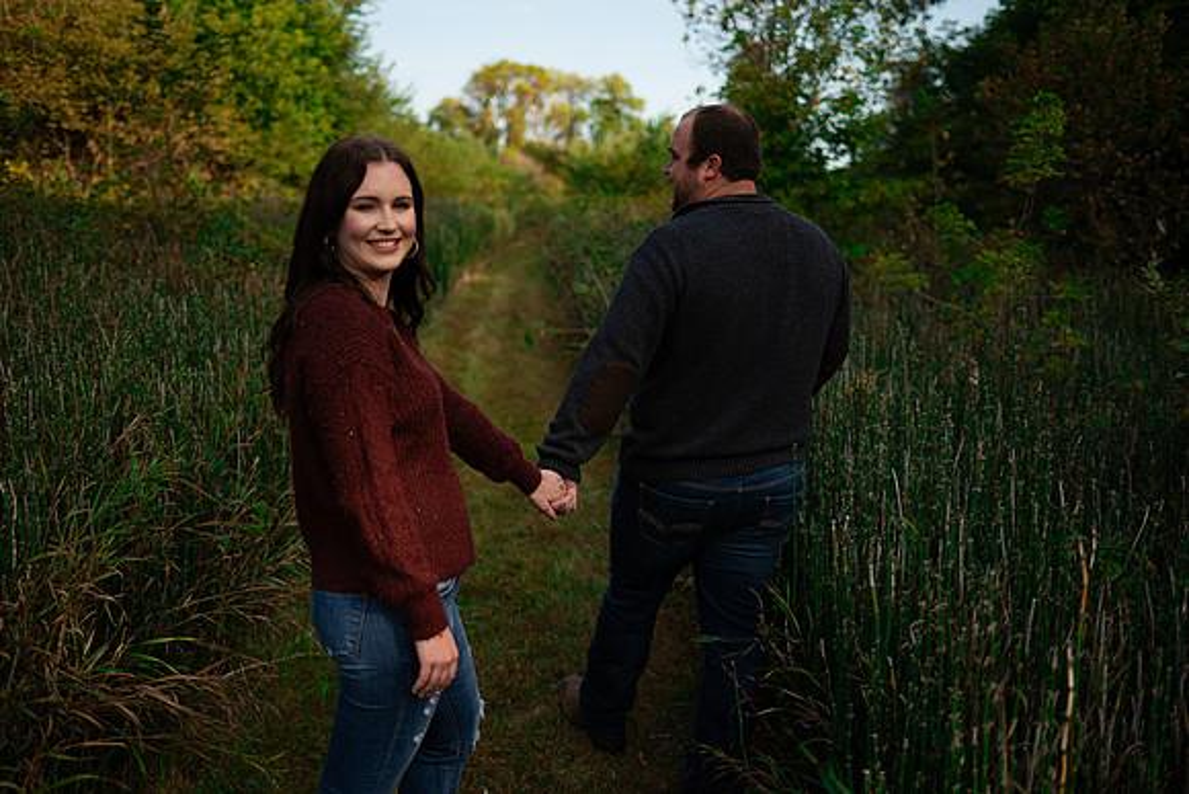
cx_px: 594
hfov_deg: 54.4
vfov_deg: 37.9
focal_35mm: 35
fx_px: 1156
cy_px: 397
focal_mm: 35
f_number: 1.8
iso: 100
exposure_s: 1/1250
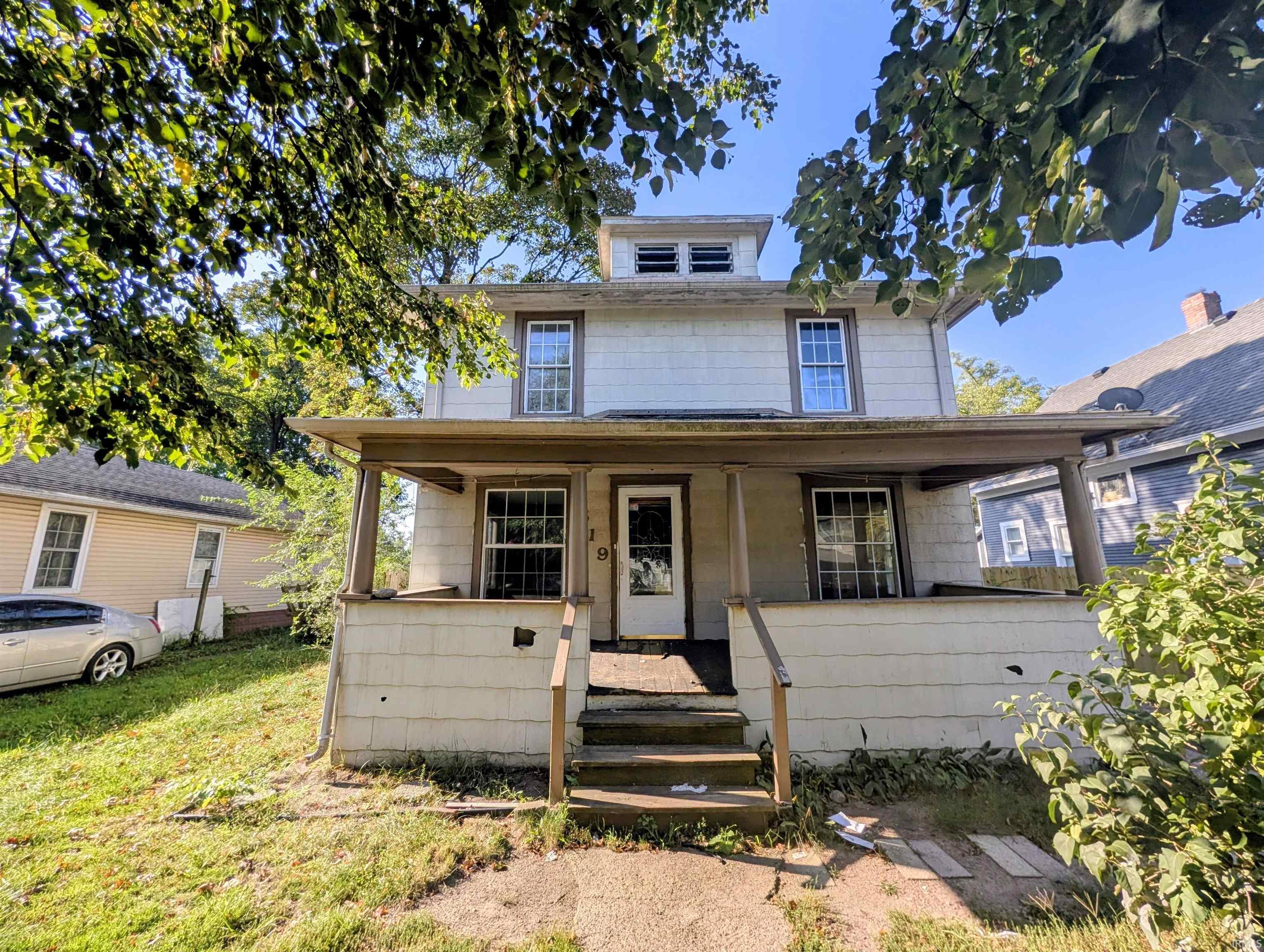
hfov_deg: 110.5
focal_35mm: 12
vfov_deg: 94.6
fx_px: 439
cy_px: 476
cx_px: 632
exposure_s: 1/1672
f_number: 1.7
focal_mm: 2.02
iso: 56
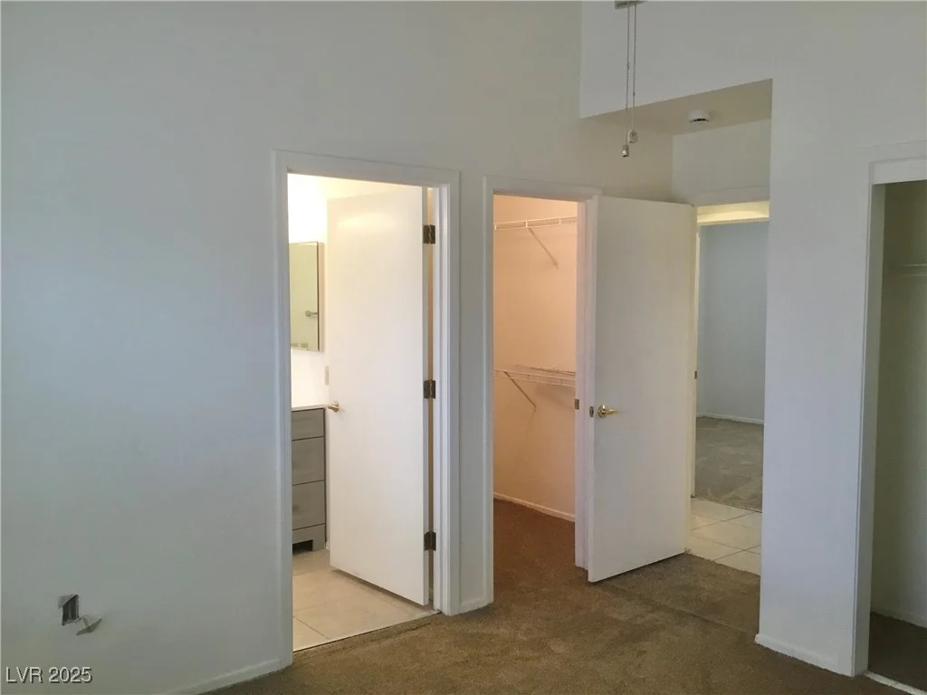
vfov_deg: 45.4
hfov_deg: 58.4
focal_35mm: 31
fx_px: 830
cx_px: 464
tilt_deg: -3.7
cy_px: 348
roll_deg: -0.3
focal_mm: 3.3
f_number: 2.4
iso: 64
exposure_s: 1/30
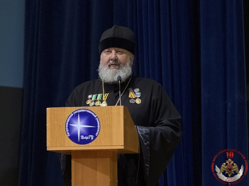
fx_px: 862
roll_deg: +0.1
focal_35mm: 120
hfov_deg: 16.4
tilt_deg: +6.6
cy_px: 93
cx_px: 124
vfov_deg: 12.3
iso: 640
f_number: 2.8
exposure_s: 1/60
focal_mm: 15.66
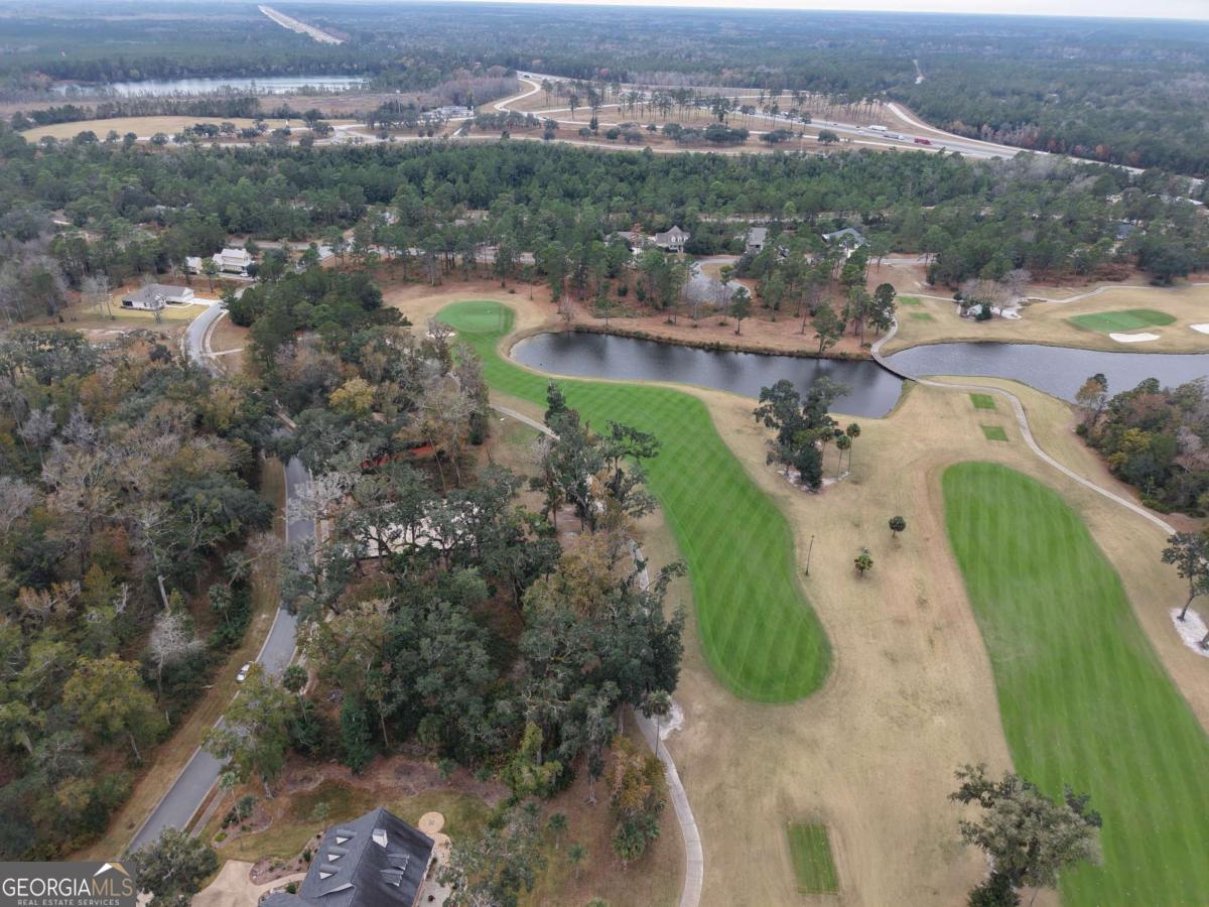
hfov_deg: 71.6
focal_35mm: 24
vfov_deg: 56.8
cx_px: 604
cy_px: 454
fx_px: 838
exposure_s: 1/160
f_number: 1.8
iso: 100
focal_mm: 8.67
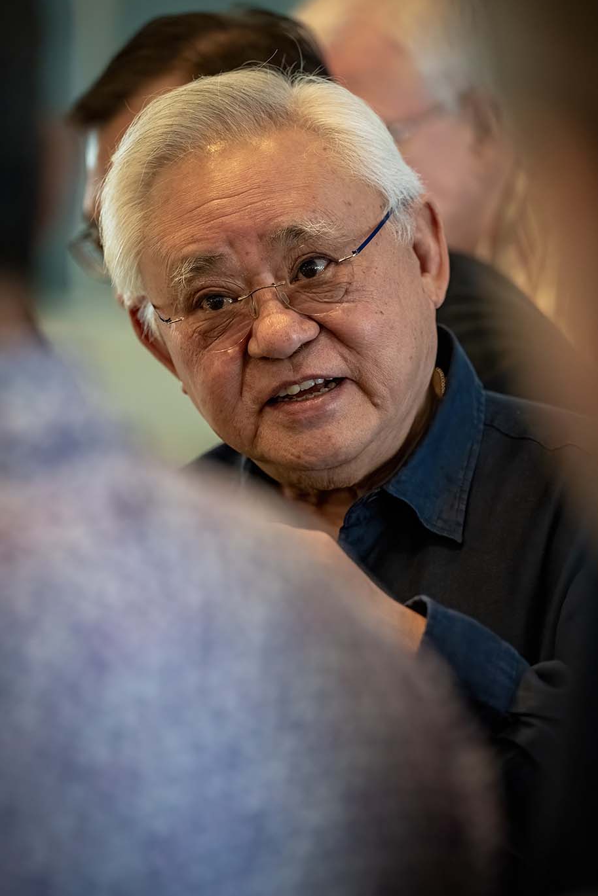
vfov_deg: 14.4
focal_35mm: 142
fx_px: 3537
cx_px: 293
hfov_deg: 9.7
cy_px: 466
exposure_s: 1/200
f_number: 2.8
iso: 2500
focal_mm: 135
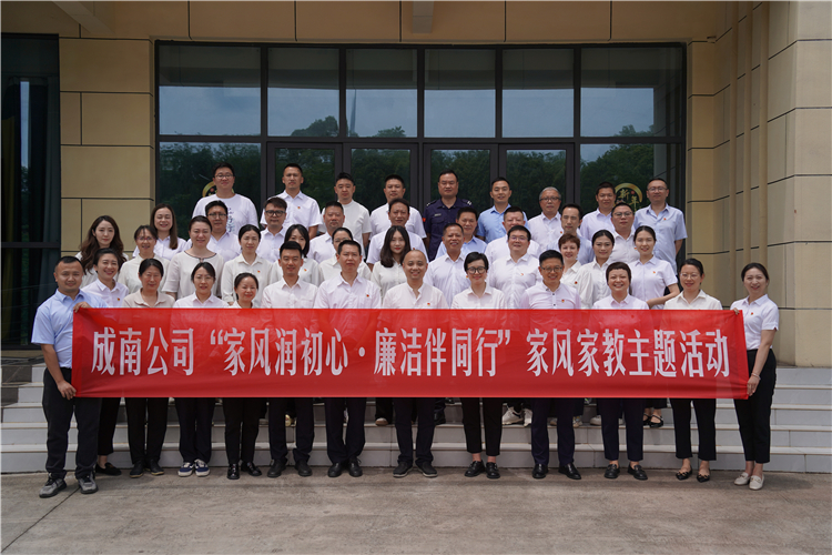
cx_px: 416
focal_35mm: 43
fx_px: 994
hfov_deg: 45.4
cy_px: 278
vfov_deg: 31.2
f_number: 4.5
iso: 100
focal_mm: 43
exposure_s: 1/1000
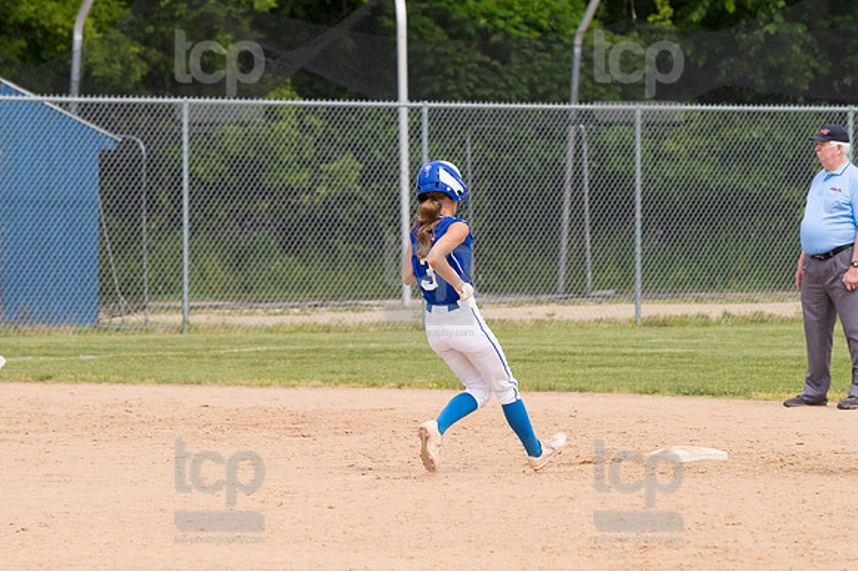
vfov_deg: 4.6
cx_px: 429
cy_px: 286
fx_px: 7146
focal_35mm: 300
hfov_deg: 6.9
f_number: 5.6
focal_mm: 200
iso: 320
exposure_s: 1/1600
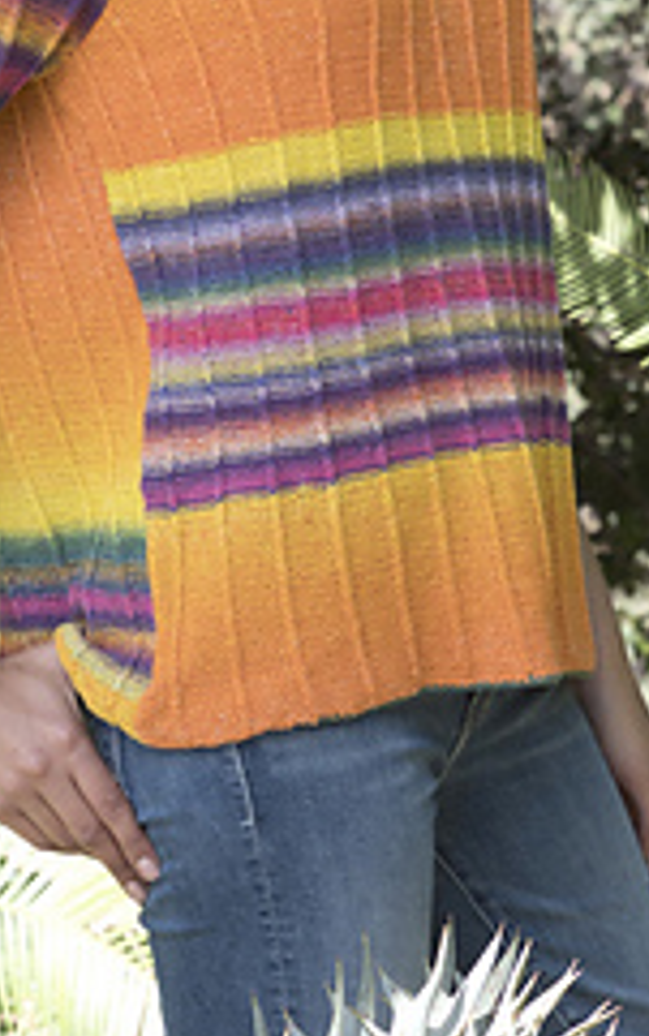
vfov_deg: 9.2
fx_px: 6413
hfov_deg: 5.8
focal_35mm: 227
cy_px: 301
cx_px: 372
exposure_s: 1/500
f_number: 7.1
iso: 800
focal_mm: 56
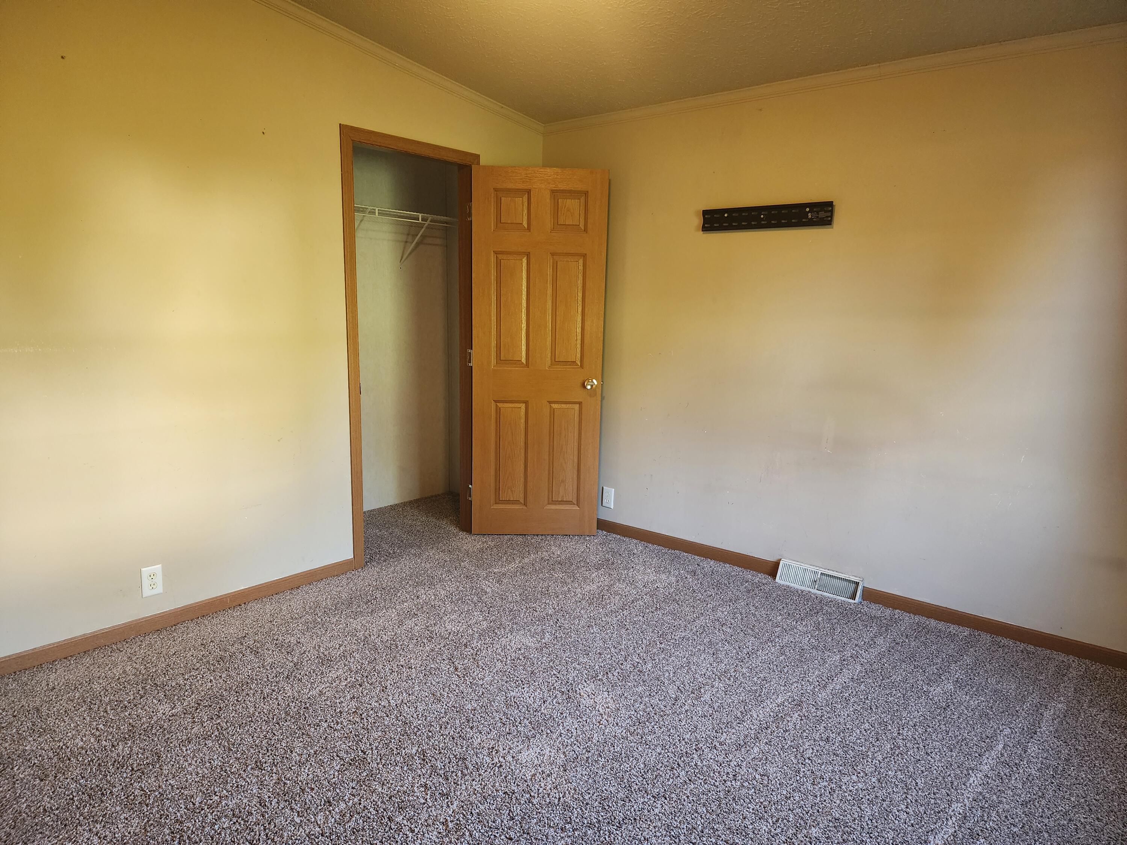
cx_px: 564
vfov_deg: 58.9
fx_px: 749
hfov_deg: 73.9
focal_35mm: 23
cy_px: 422
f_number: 1.8
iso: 400
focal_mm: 6.4
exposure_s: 1/120
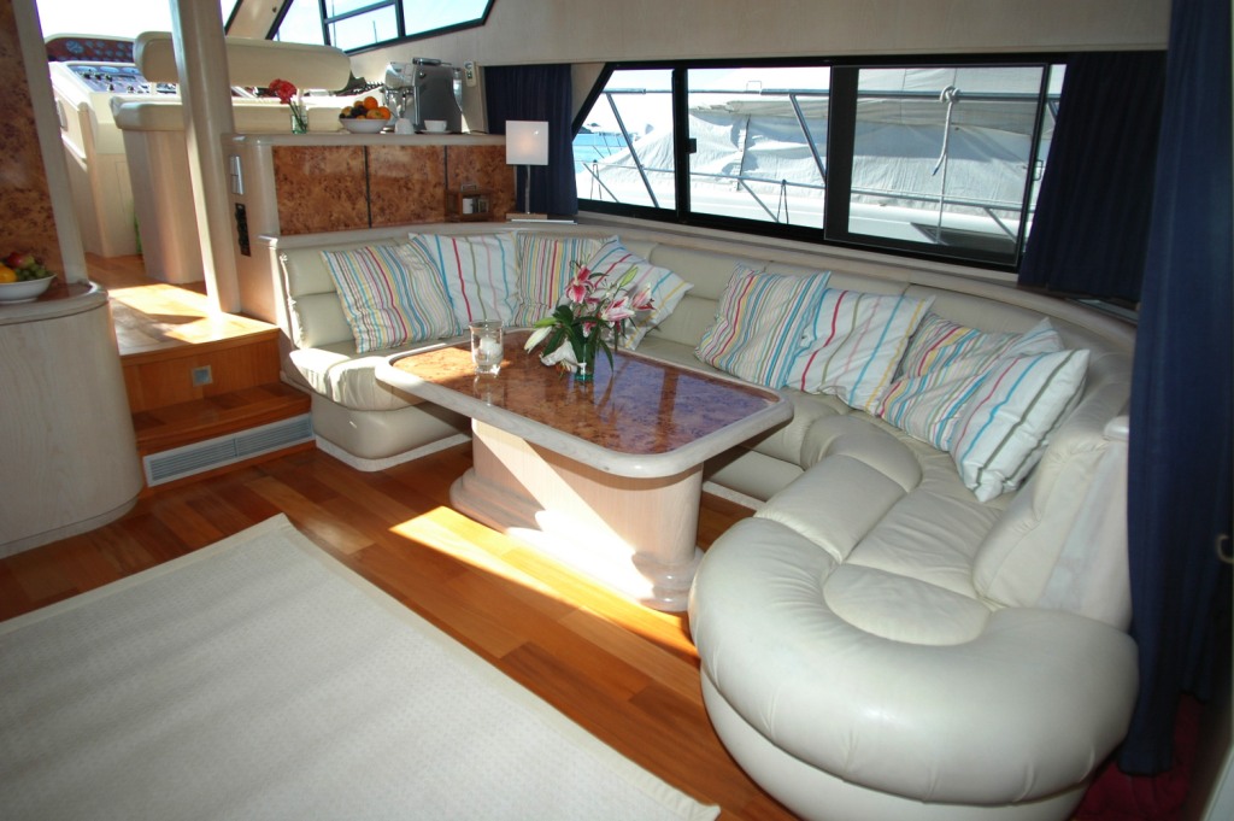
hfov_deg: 81.2
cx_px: 617
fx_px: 719
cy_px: 410
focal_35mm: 21
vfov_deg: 59.4
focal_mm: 14
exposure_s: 1/320
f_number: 4
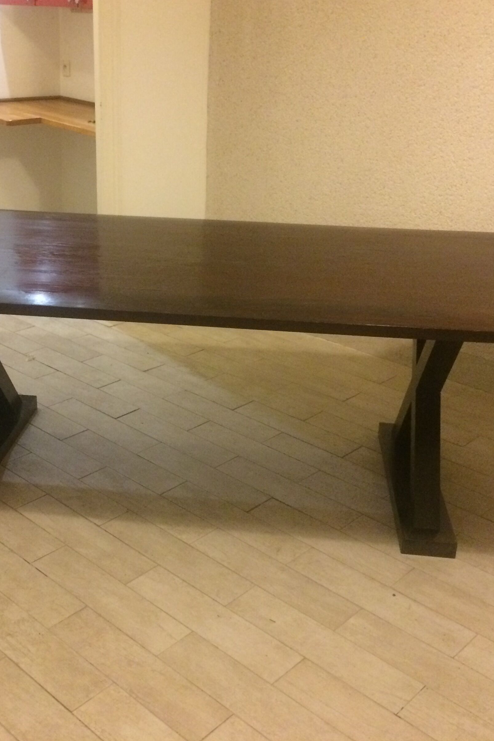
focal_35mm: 41
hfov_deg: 32.4
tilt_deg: -23.0
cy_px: 368
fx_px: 844
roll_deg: -0.4
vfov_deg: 47.4
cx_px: 177
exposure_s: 1/17
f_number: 2.2
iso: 400
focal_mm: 4.15
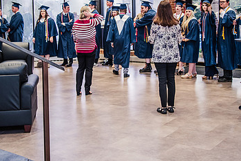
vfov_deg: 23.4
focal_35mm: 57
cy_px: 30
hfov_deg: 35.1
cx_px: 120
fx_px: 381
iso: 800
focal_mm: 32
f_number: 4.5
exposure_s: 1/40
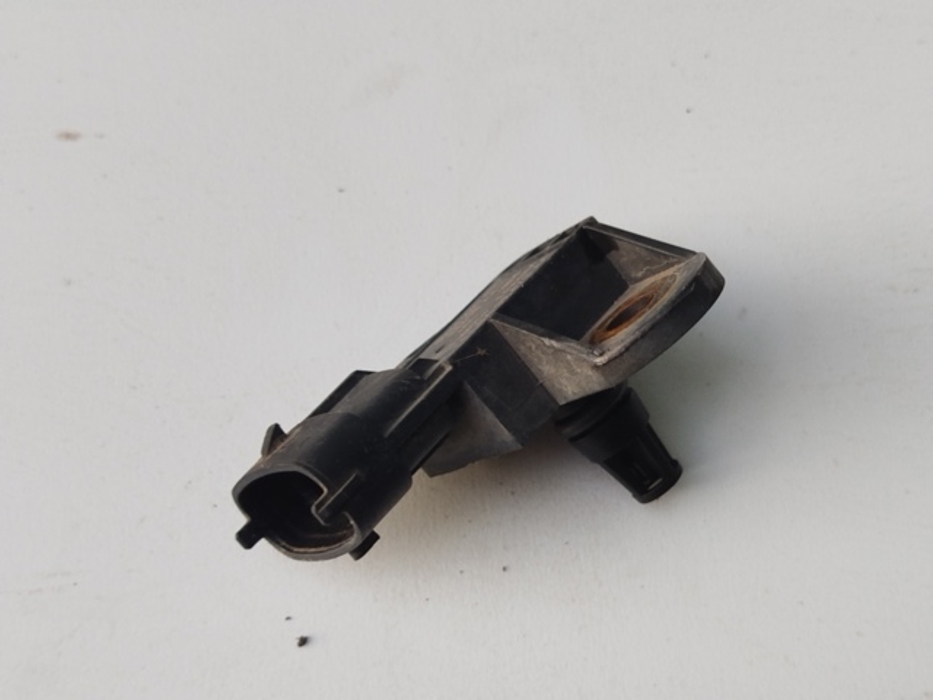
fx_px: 1294
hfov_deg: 39.7
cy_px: 350
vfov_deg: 30.3
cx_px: 466
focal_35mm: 48
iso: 320
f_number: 1.7
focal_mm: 5.31
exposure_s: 1/33
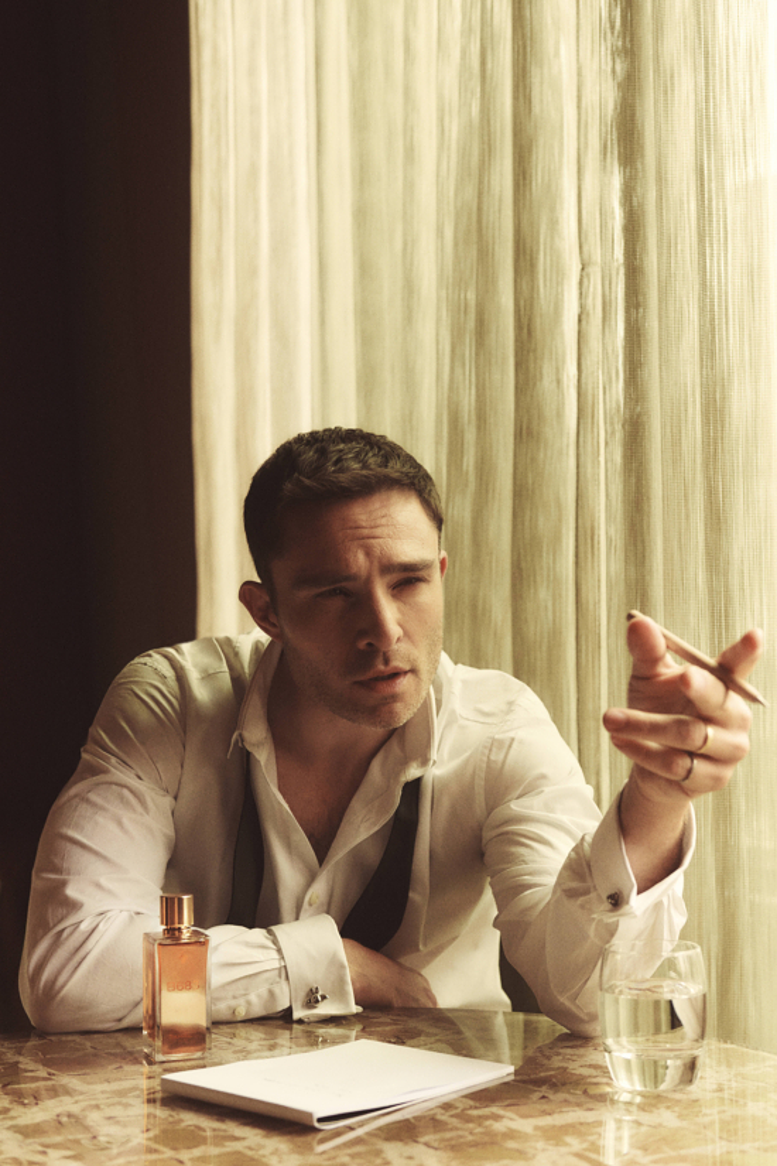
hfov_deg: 26.0
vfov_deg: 38.2
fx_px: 1683
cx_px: 388
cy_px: 583
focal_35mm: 52
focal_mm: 52
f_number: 4
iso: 1000
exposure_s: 1/800
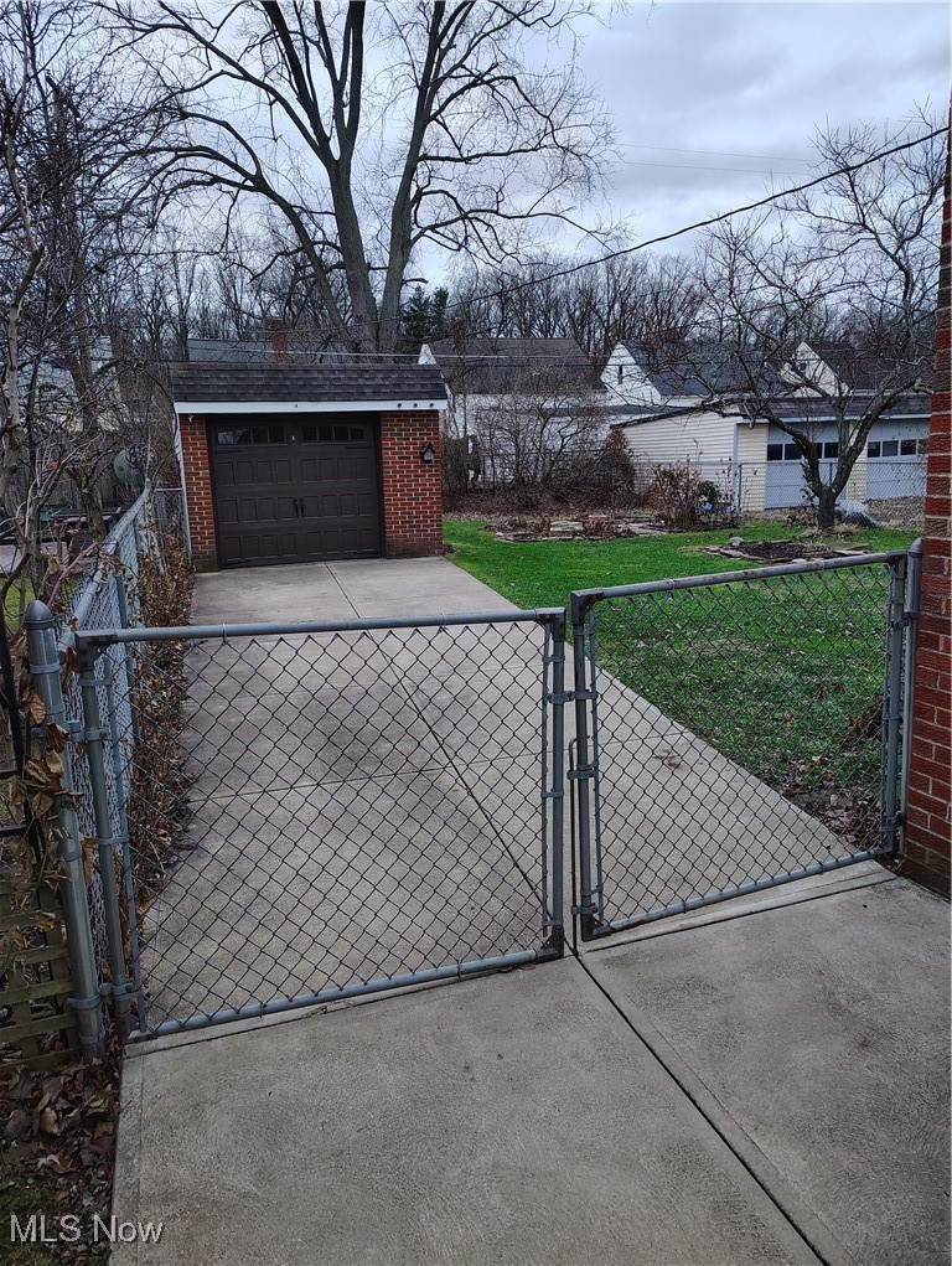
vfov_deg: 71.5
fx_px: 878
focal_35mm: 24
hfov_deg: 56.9
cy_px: 633
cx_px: 476
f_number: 1.8
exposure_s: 1/60
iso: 941
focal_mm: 5.56
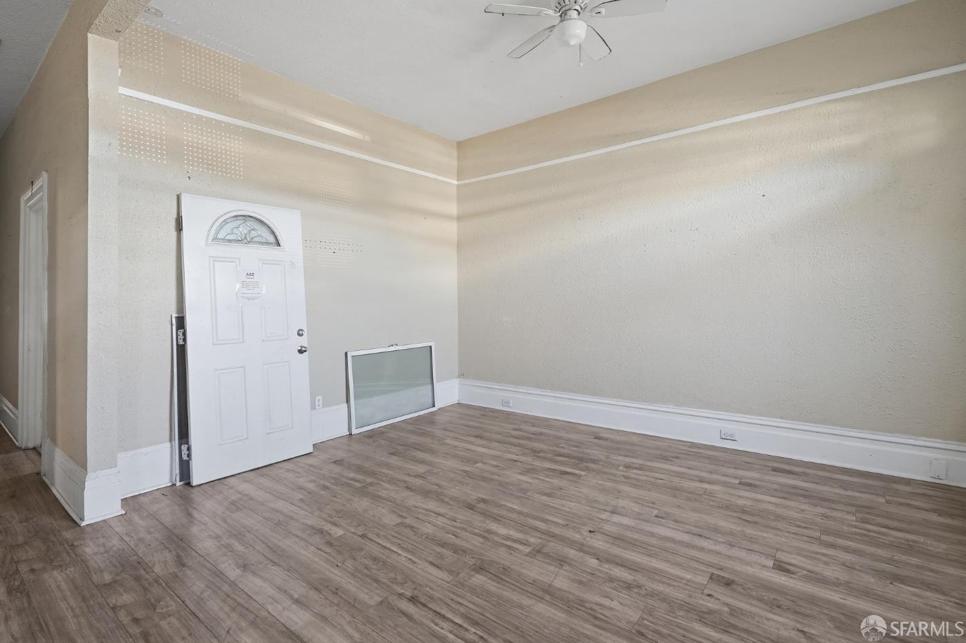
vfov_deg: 70.3
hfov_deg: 93.2
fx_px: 456
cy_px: 302
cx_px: 456
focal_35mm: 17
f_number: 8
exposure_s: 1/2
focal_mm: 16
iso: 400
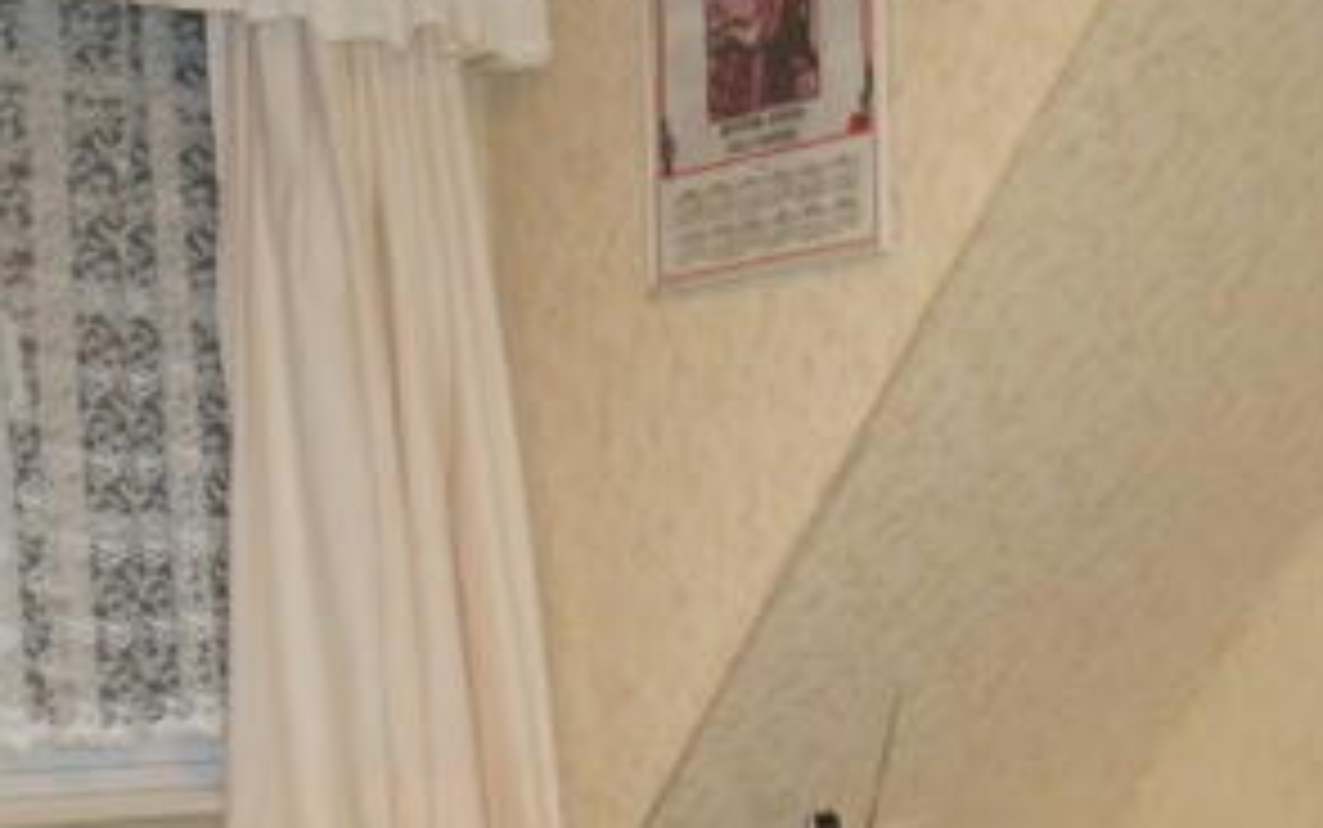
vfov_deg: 17.2
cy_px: 700
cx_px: 1314
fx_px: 2705
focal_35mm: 75
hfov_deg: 26.1
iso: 800
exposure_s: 1/80
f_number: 4
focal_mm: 22
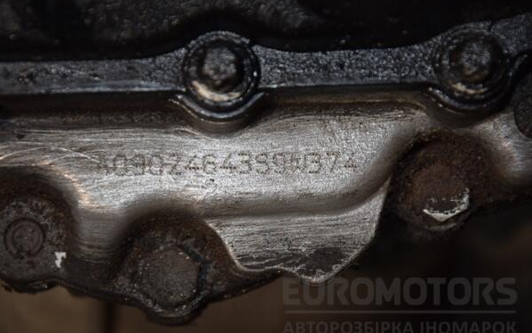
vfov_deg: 8.1
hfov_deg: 13.0
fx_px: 2343
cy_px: 172
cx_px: 266
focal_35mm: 162
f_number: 5.6
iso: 800
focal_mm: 105
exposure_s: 1/60
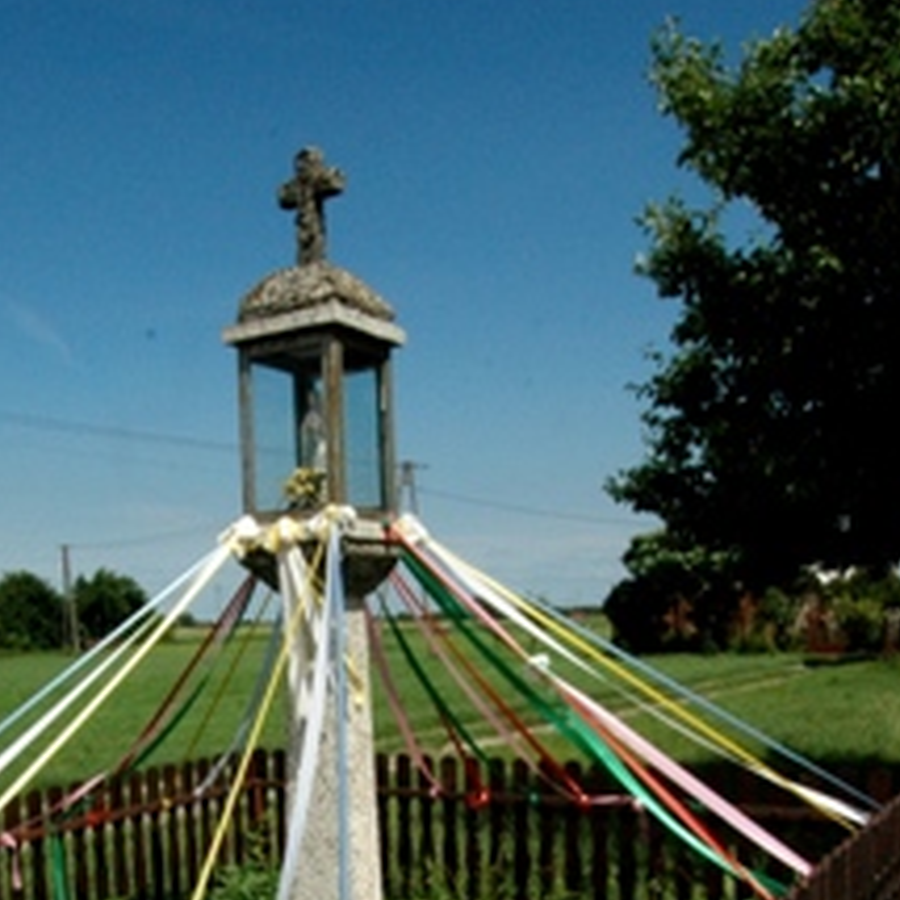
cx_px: 289
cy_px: 766
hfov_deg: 43.2
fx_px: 1118
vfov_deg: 41.3
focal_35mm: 38
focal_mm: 10
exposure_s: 1/250
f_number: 16
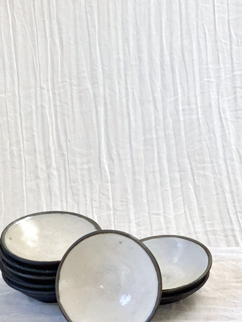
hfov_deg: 24.4
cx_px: 103
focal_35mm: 60
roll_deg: +4.8
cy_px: 178
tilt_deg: -19.6
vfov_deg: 32.2
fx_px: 559
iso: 40
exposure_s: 1/122
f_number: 2.4
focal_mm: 6
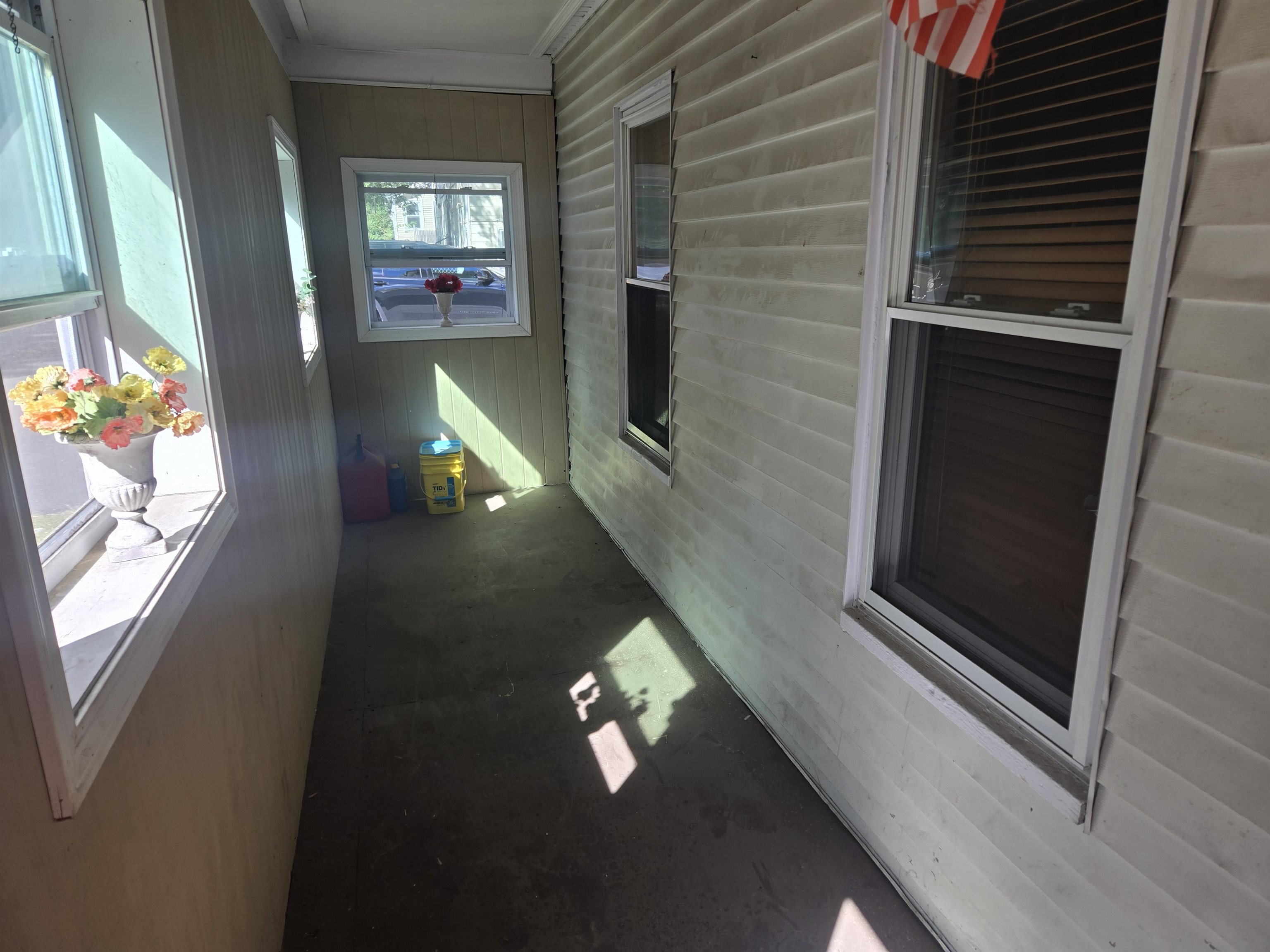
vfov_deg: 58.9
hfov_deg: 73.9
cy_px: 476
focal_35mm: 23
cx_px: 635
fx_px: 844
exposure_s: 1/201
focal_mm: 5.4
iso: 25
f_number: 1.8
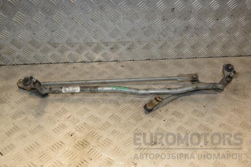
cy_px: 84
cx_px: 126
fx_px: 261
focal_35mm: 38
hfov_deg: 51.3
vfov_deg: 35.5
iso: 800
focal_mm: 25
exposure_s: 1/200
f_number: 7.1
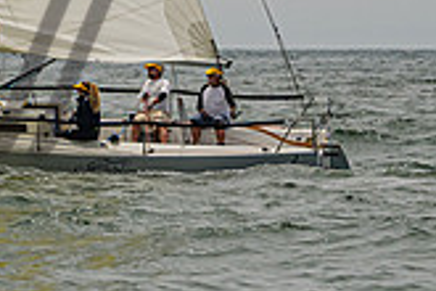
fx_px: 6140
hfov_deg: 4.1
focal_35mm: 507
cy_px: -241
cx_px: 17
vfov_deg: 2.7
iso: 500
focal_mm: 105
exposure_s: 1/3200
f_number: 8
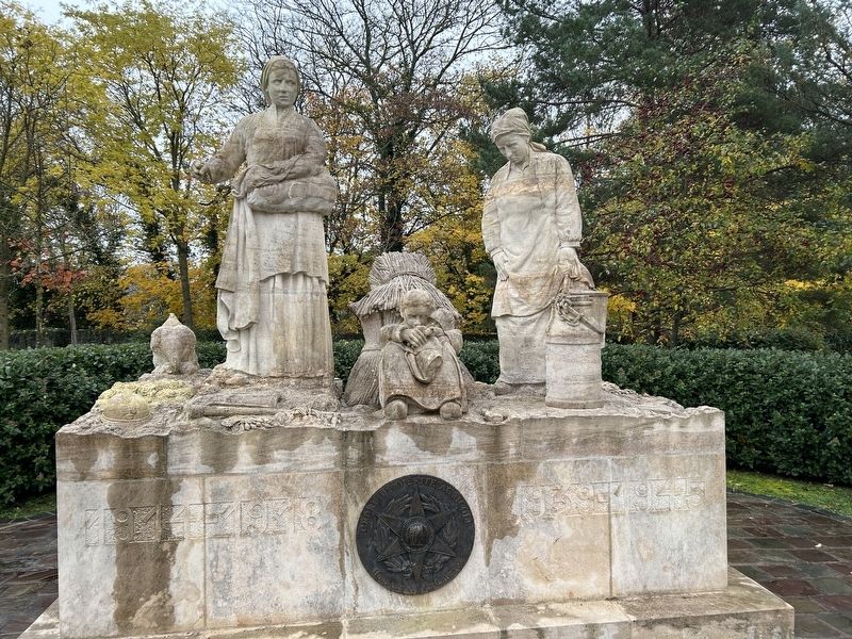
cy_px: 320
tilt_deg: +2.0
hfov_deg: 67.3
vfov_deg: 53.1
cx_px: 426
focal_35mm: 26
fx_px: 640
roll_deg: +0.0
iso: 50
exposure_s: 1/121
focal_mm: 5.7
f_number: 1.5
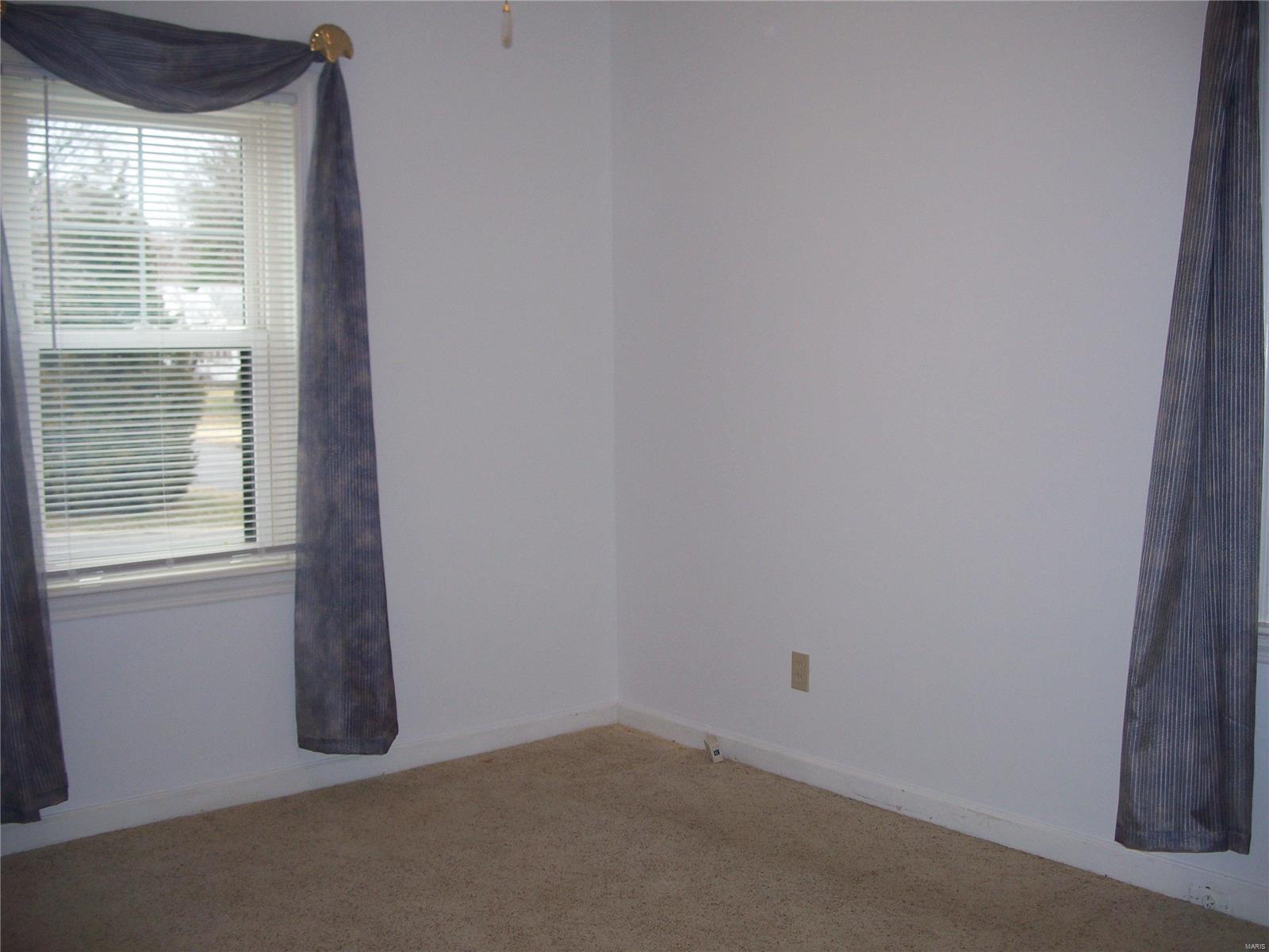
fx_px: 1356
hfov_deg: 50.1
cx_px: 634
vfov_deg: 38.7
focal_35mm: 37
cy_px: 476
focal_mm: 7.8
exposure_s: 1/60
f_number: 2.8
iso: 125
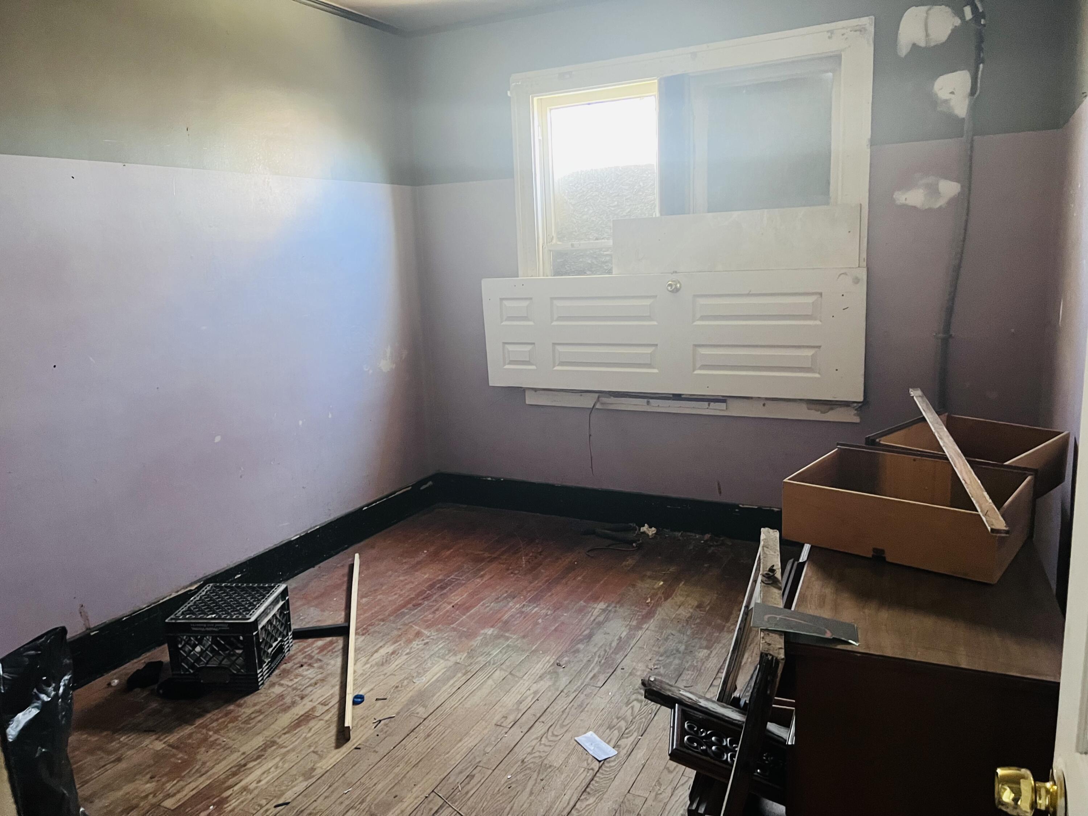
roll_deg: +2.4
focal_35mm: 26
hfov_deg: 67.3
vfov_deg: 53.1
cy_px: 408
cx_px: 544
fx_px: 817
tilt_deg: -11.0
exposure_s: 1/44
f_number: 1.5
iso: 500
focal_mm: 5.7
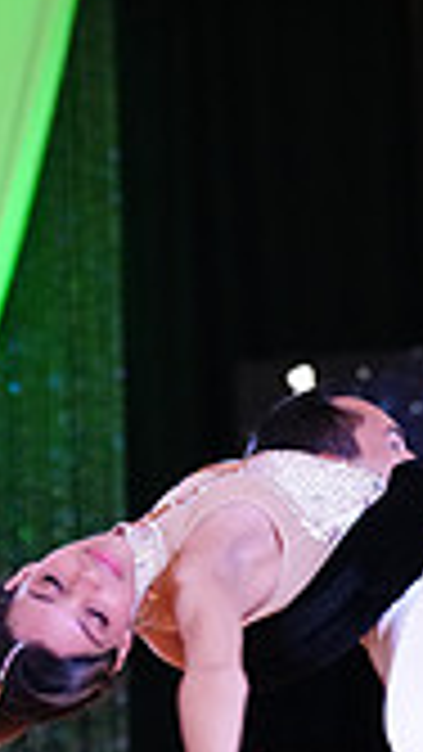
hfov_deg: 4.8
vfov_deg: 8.3
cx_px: 389
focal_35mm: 255
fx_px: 5082
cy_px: 1090
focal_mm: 70
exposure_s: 1/400
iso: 5000
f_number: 2.8
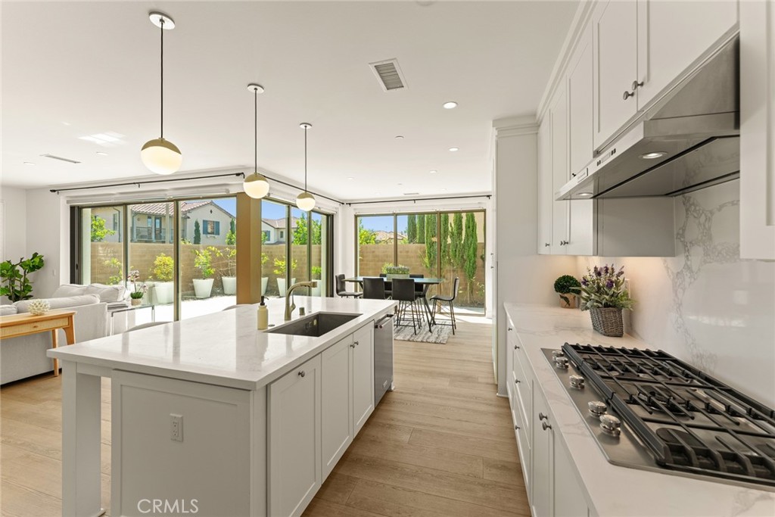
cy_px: 258
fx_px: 301
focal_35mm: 14
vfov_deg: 81.2
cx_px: 388
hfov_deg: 104.2
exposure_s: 1/30
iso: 250
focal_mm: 14
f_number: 6.3
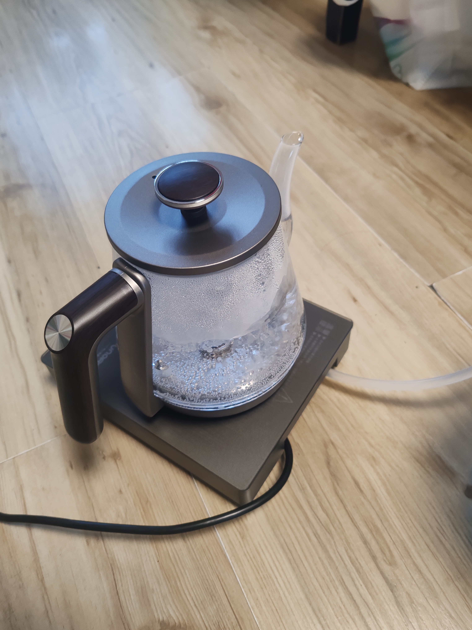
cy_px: 315
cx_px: 236
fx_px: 491
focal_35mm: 27
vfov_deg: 65.3
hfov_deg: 51.4
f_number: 1.9
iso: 2000
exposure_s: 1/100
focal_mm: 6.12
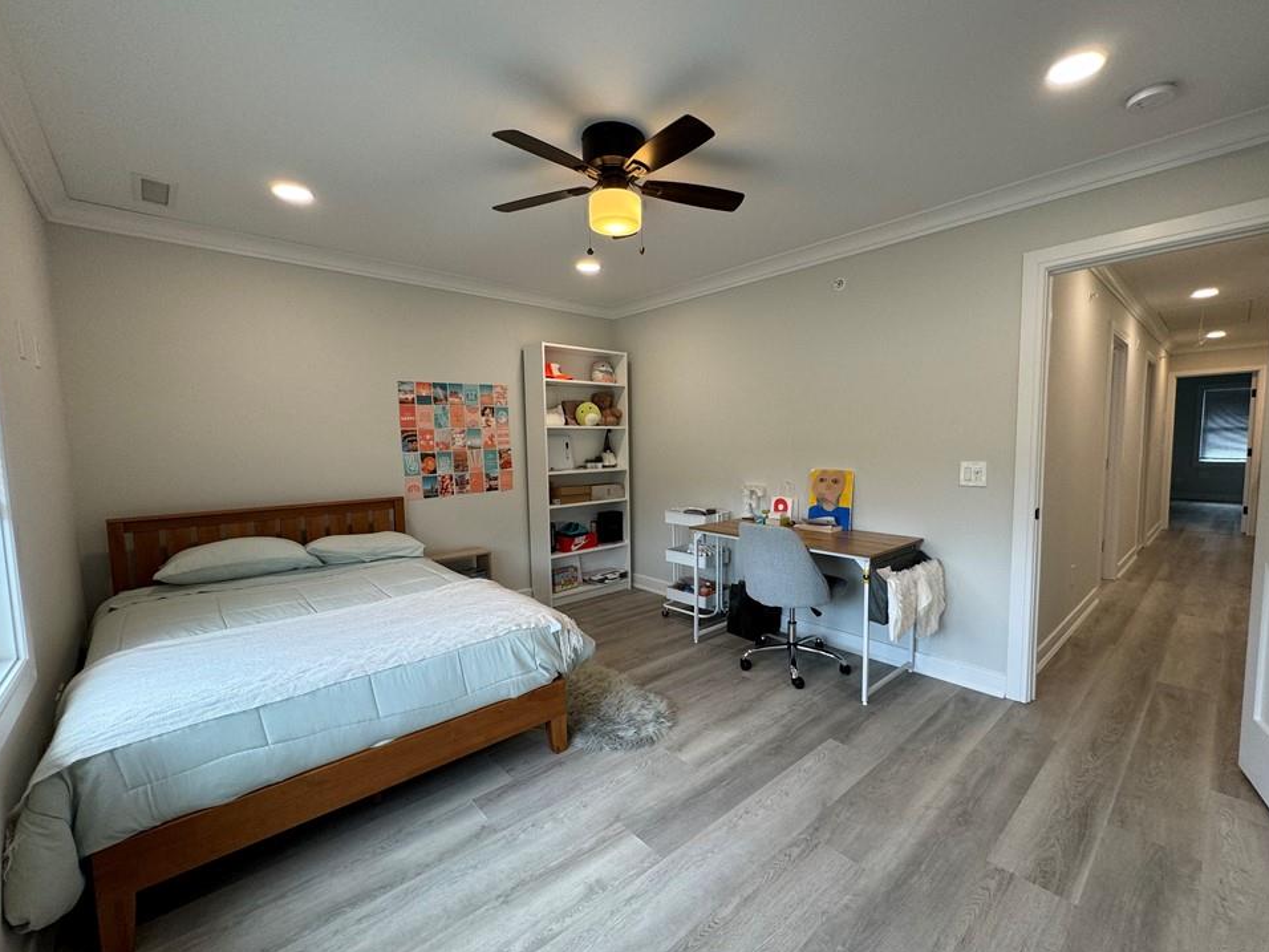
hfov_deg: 98.1
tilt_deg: -5.8
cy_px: 489
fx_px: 550
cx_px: 668
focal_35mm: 15
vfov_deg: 81.7
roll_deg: +0.8
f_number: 2.2
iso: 100
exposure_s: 1/120
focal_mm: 2.22
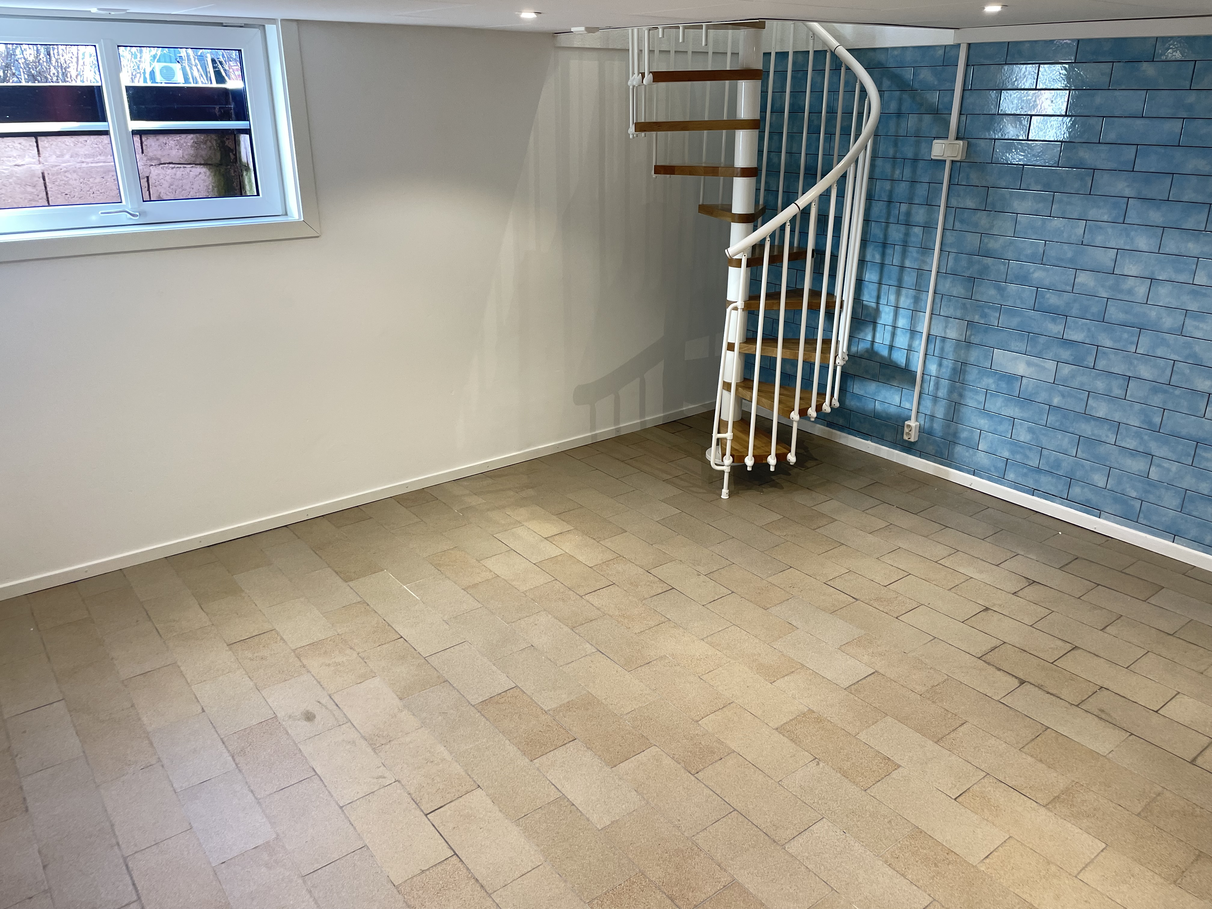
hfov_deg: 67.3
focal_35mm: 26
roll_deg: -0.3
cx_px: 606
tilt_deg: -20.3
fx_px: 910
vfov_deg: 53.1
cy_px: 454
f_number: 1.6
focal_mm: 4.2
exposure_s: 1/100
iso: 100
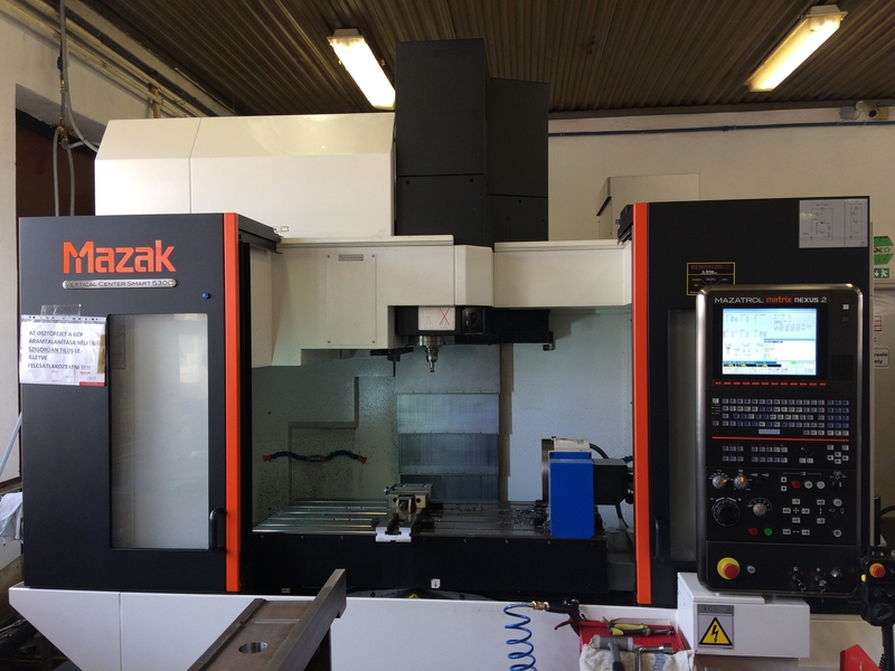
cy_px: 336
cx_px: 448
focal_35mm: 29
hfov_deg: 61.7
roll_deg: +1.1
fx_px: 750
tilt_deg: -0.9
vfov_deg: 48.2
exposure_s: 1/50
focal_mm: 4.15
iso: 50
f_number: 2.2
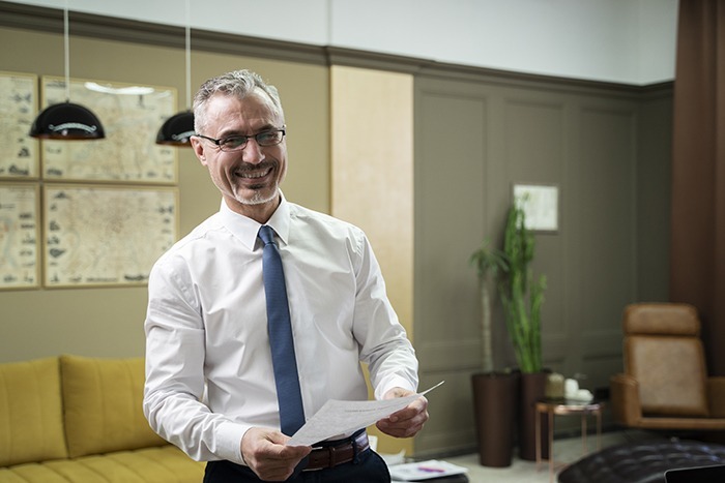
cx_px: 362
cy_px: 242
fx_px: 987
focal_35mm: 49
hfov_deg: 40.3
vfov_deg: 27.5
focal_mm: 49
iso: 800
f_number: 3.2
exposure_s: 1/250
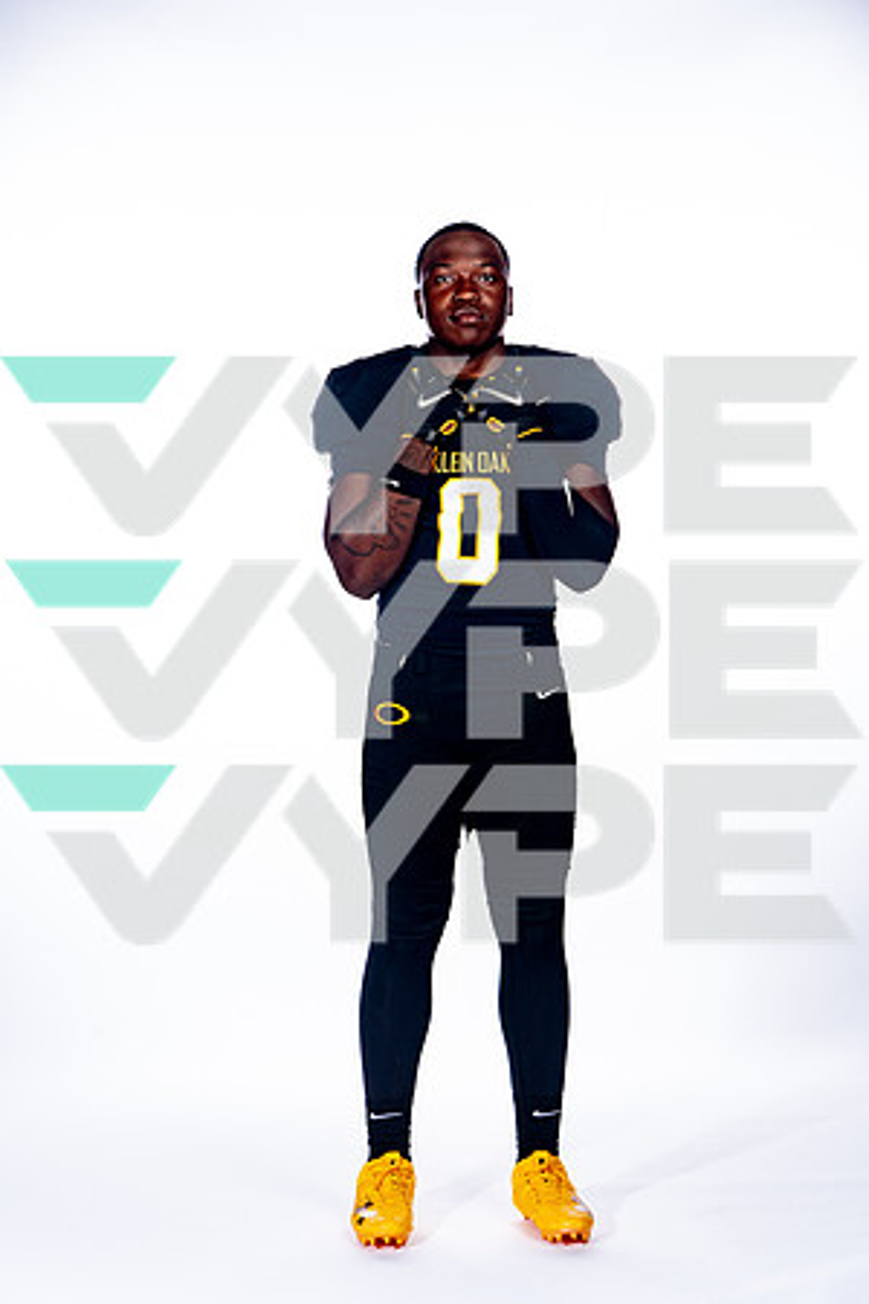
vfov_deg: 23.1
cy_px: 652
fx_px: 3186
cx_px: 434
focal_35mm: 88
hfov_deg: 15.5
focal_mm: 88
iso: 400
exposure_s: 1/250
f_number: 8
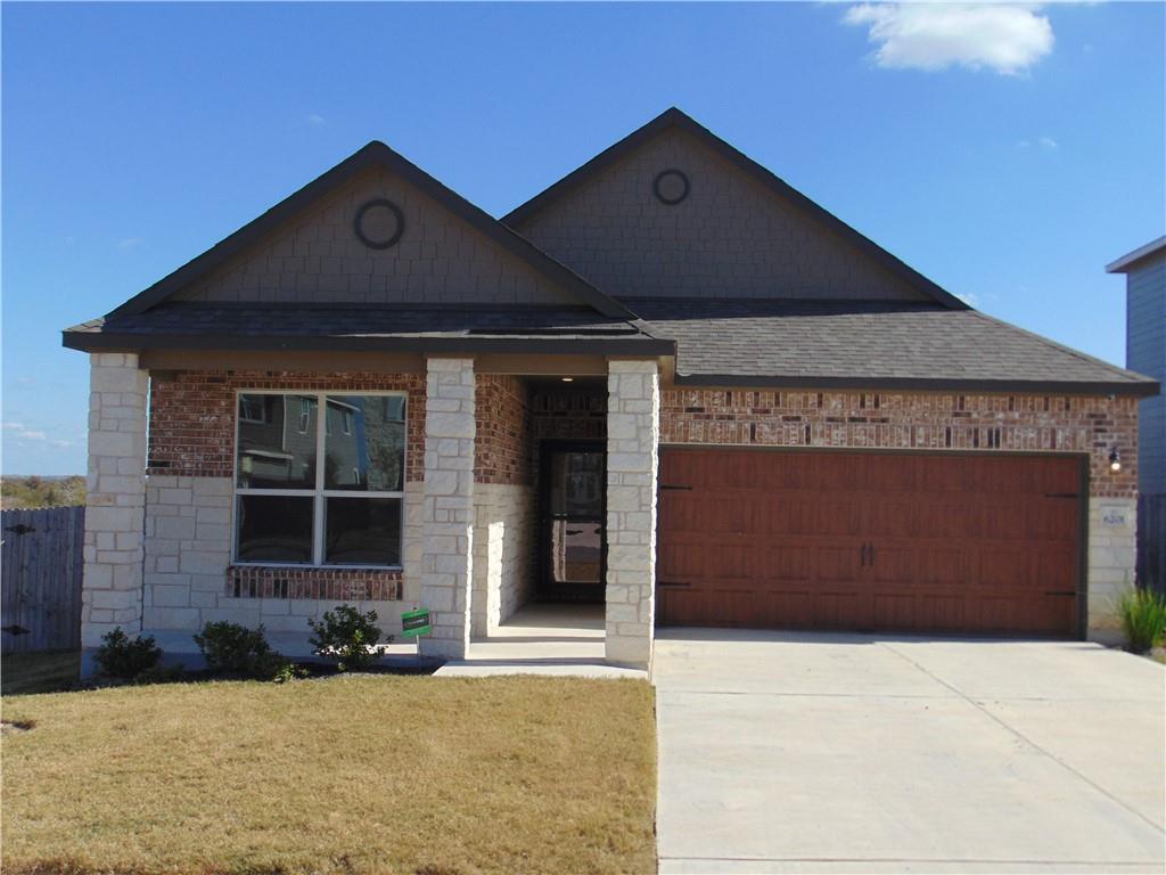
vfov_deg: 34.3
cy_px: 438
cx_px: 583
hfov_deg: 44.8
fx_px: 1415
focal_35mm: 42
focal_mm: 7.6
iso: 80
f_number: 8.7
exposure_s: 1/250
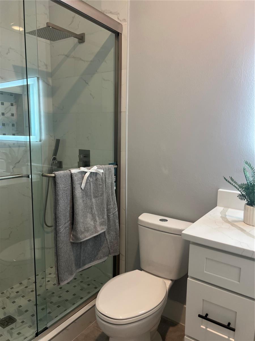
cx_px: 128
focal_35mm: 26
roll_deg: -0.7
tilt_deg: -5.6
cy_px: 170
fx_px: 255
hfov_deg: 53.1
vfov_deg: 67.3
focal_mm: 5.7
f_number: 1.5
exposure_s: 1/60
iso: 100
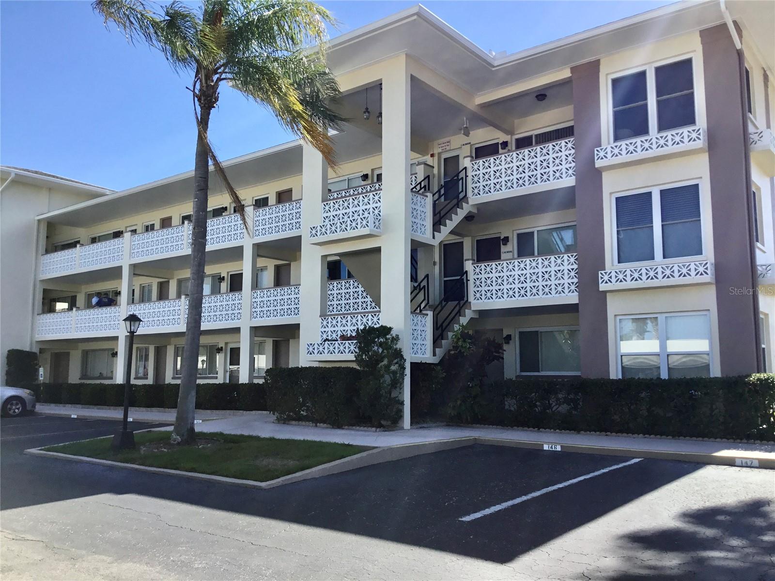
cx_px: 388
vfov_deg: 45.4
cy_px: 290
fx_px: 694
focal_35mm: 31
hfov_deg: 58.4
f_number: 2.4
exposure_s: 1/799
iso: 25
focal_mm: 3.3
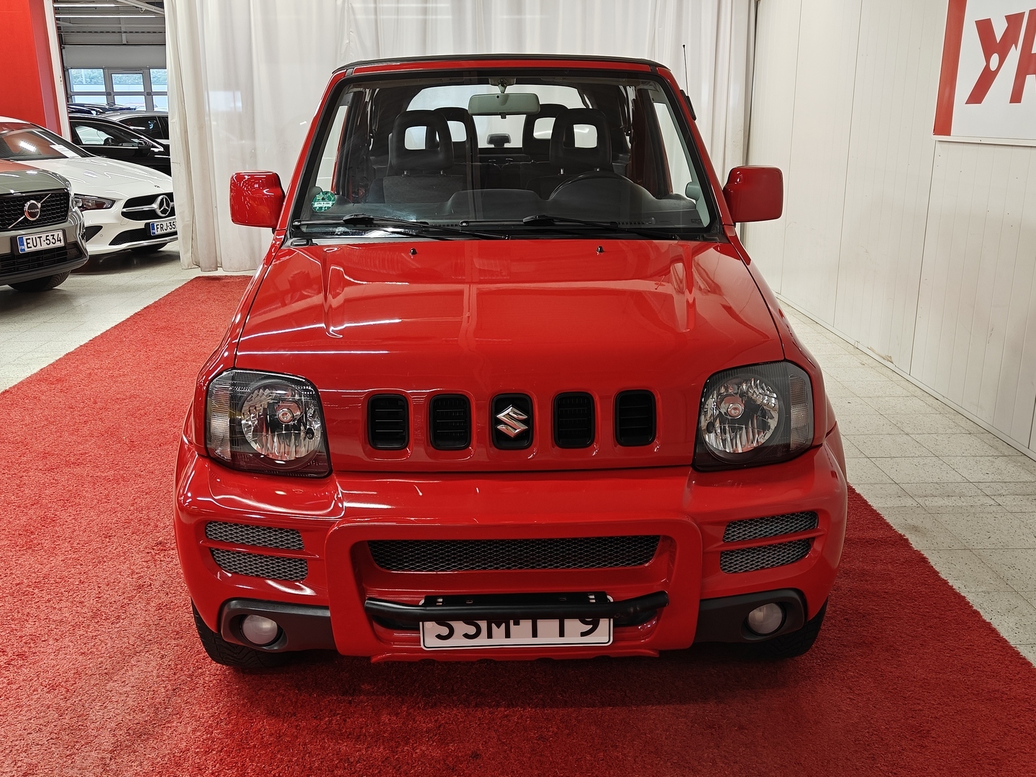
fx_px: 958
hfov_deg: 56.8
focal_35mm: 32
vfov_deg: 44.2
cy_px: 388
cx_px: 518
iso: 80
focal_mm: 5.59
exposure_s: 1/63
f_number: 1.8
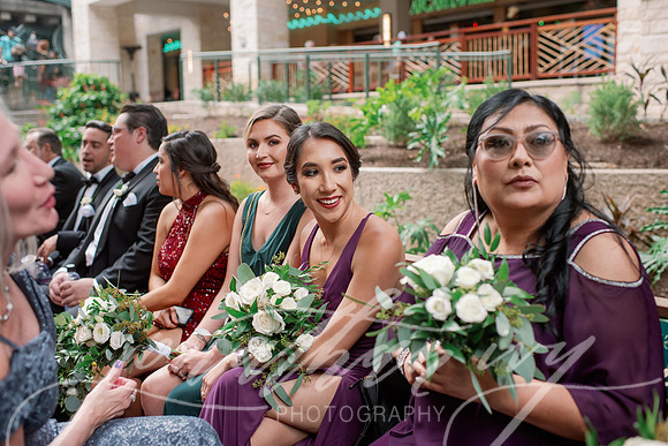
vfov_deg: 37.9
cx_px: 334
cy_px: 223
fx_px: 650
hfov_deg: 54.4
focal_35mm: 35
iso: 200
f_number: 2.8
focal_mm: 35
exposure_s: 1/1000
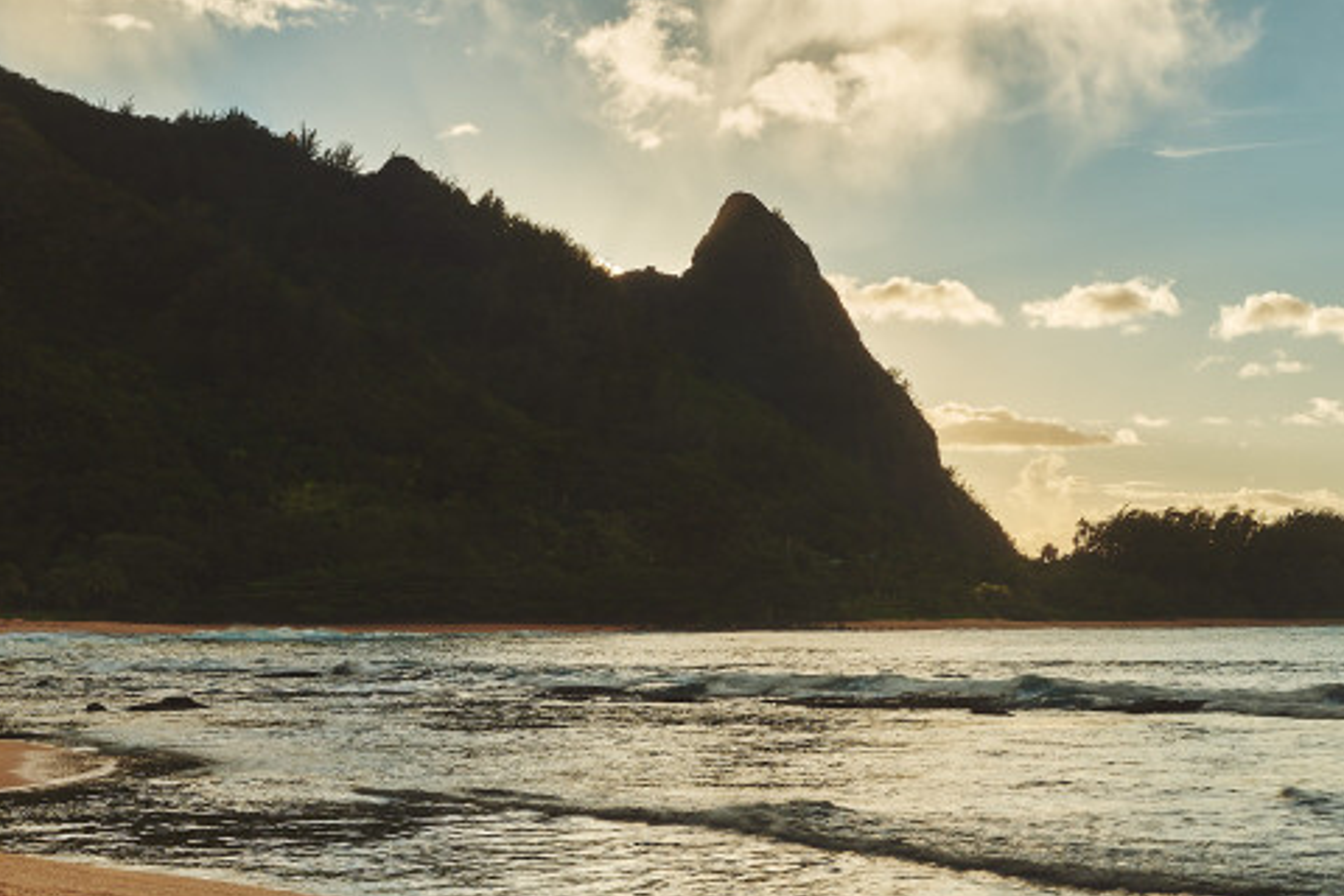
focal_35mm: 60
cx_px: 717
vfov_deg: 22.6
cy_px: 518
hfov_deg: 33.4
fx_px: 2240
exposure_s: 1/10
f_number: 13
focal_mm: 36
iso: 125
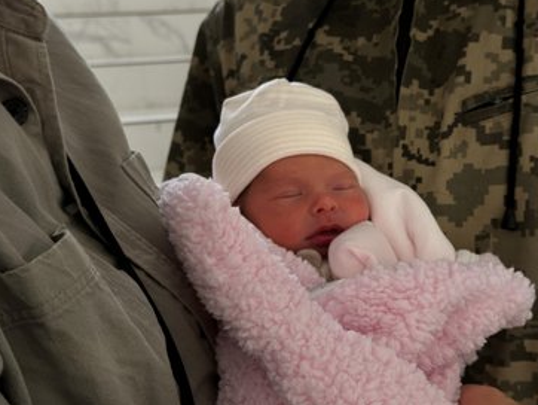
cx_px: 288
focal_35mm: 53
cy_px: 192
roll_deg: +2.0
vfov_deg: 27.6
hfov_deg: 36.1
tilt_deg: -13.7
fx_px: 824
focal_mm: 6.86
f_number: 1.78
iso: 80
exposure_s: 1/100
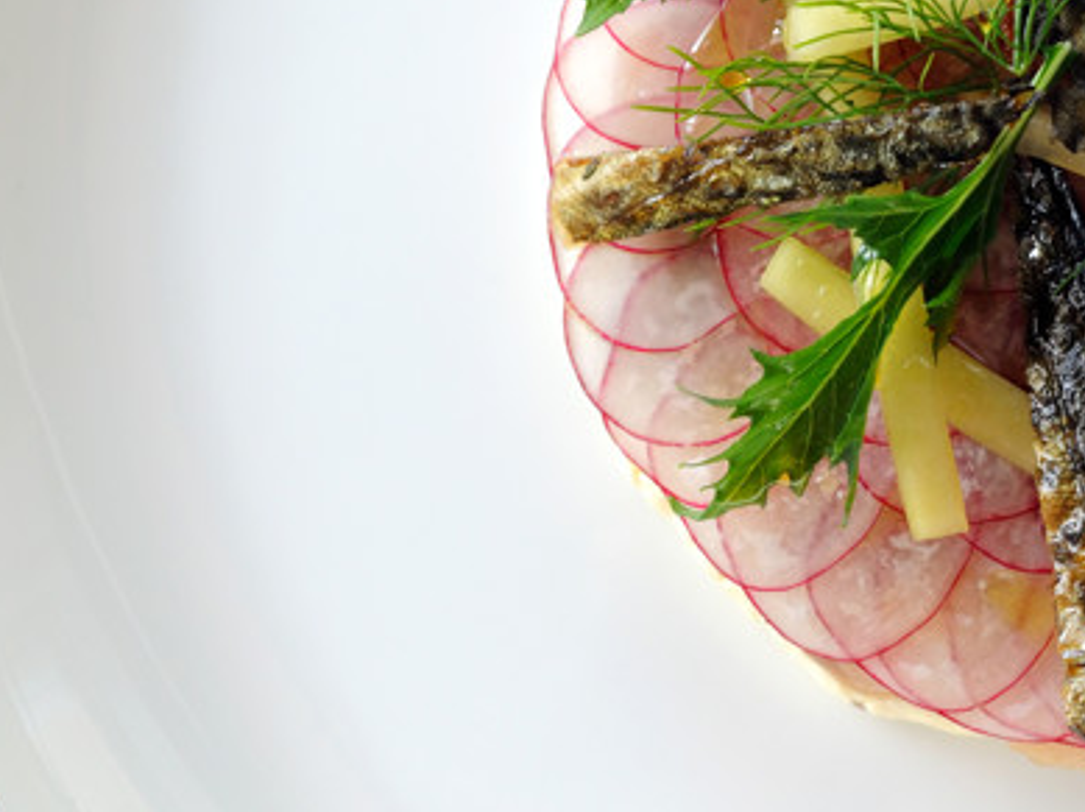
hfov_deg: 20.4
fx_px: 2975
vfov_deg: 15.4
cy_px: 145
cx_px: 876
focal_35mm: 95
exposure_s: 1/400
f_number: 7.1
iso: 800
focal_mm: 50
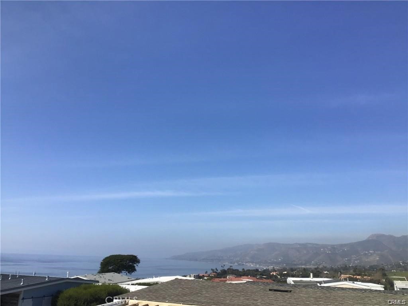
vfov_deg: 45.4
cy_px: 153
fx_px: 365
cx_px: 204
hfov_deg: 58.4
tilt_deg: +14.7
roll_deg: -0.8
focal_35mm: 31
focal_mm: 3.3
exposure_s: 1/1664
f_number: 2.4
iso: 25
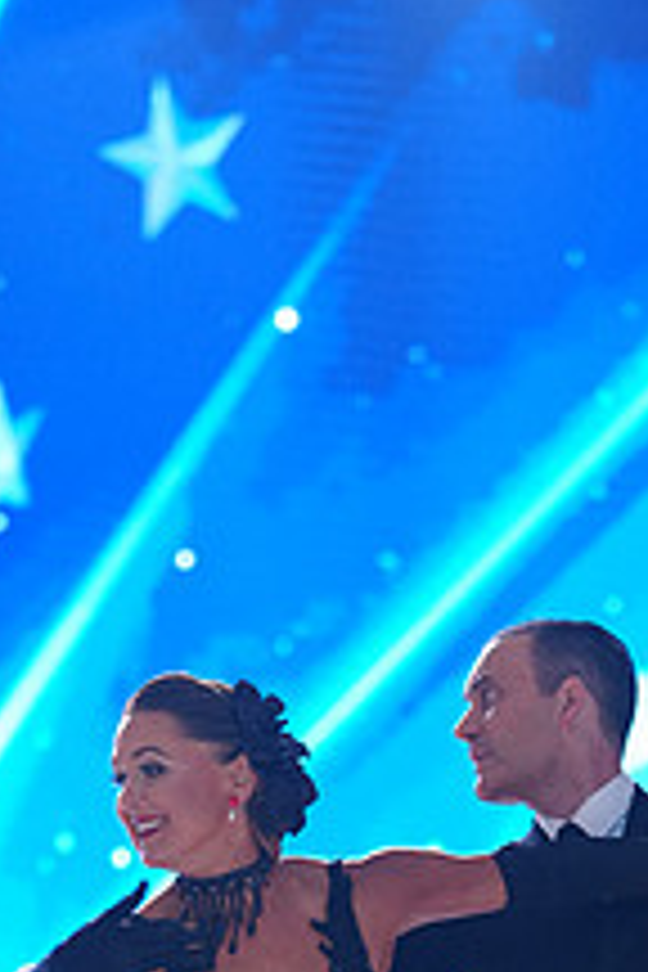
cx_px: 488
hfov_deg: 5.0
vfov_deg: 7.4
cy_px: 1215
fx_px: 7397
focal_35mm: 274
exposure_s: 1/500
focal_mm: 102
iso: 1250
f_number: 2.8
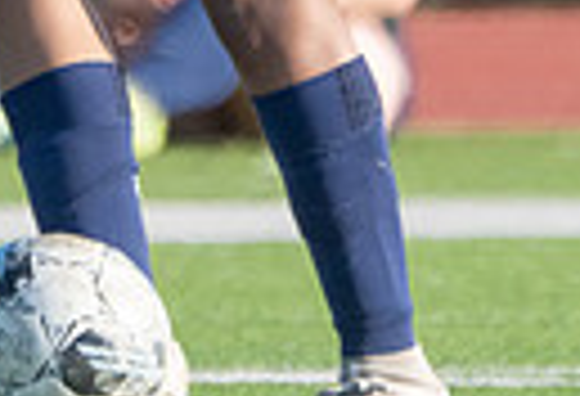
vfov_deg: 0.4
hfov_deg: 0.5
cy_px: -372
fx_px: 60491
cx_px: 0
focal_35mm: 3728
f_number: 8
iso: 800
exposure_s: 1/1250
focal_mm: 547
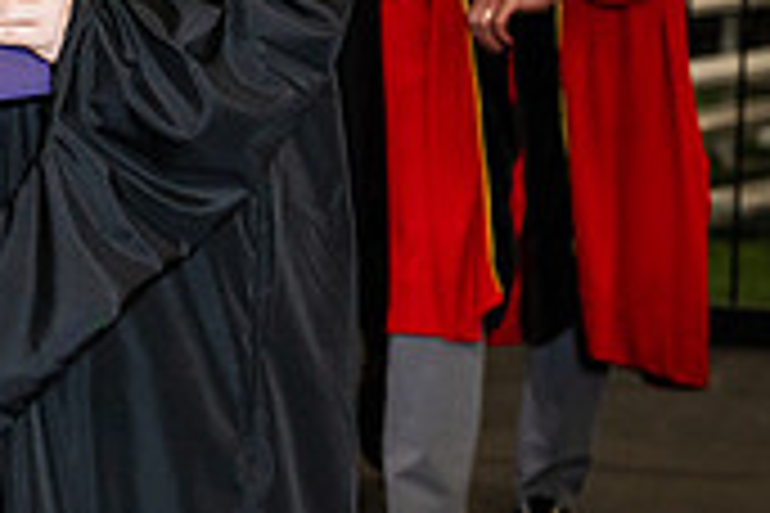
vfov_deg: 6.0
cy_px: -61
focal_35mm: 227
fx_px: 4855
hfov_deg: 8.9
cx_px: -333
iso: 1250
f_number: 4.5
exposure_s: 1/200
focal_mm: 67
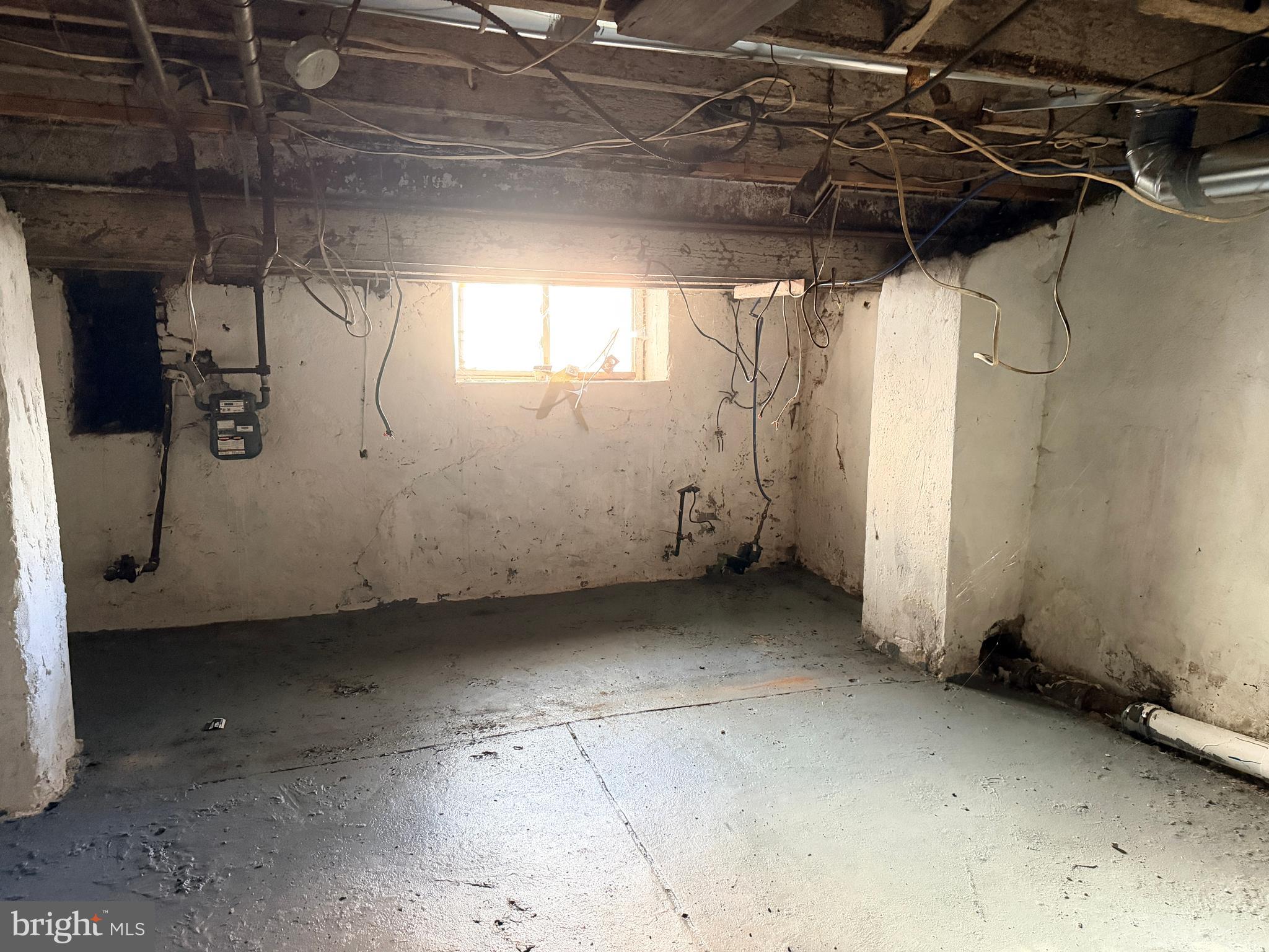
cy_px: 476
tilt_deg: -7.7
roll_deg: -1.0
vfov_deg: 56.8
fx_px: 880
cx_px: 634
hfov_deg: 71.6
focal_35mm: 24
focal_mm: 6.76
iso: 1000
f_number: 1.78
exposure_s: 1/34
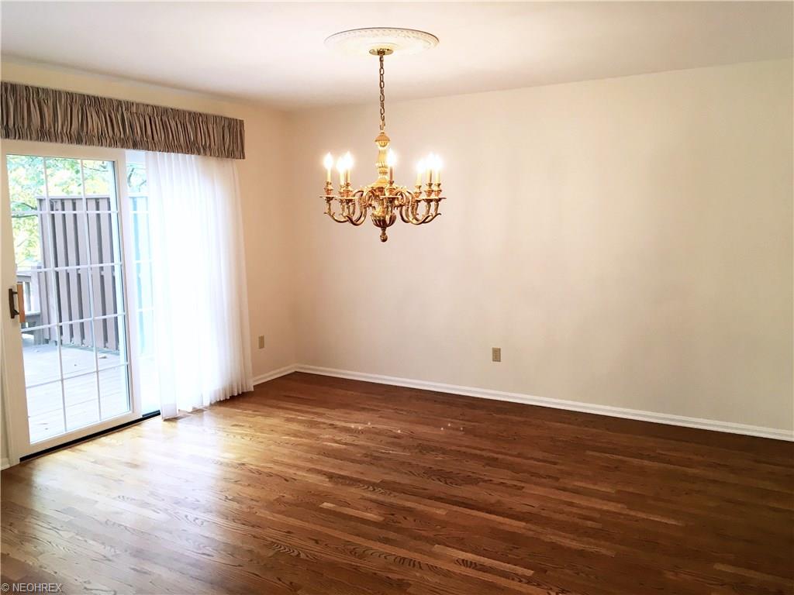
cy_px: 298
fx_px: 665
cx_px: 397
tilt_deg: -7.1
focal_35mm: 29
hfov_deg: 61.7
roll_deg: +0.2
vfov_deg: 48.2
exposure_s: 1/40
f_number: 2.2
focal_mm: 4.15
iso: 32
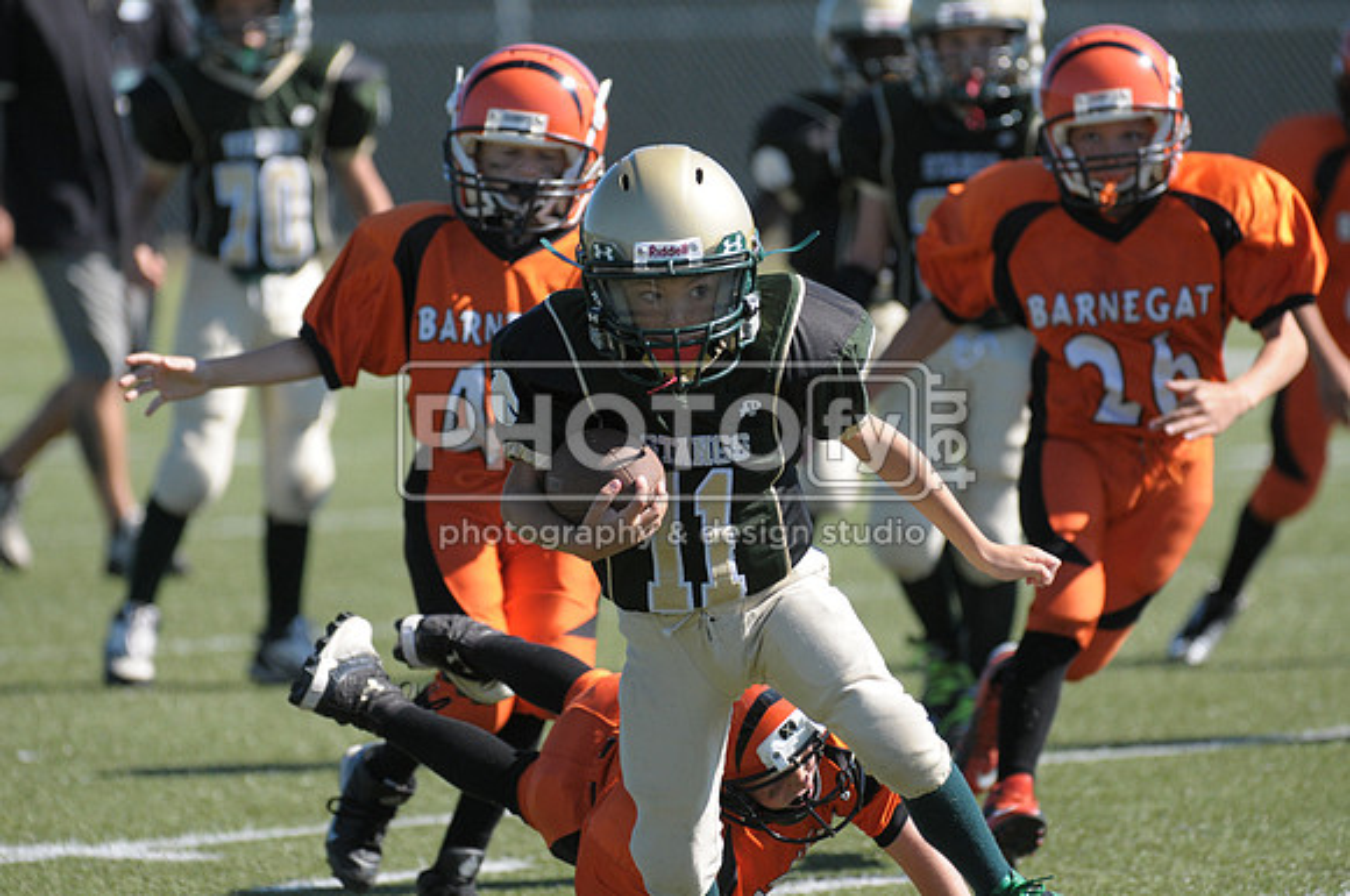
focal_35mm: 390
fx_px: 14604
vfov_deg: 3.5
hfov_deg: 5.3
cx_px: 675
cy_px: 448
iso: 640
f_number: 4
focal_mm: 260
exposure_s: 1/2500
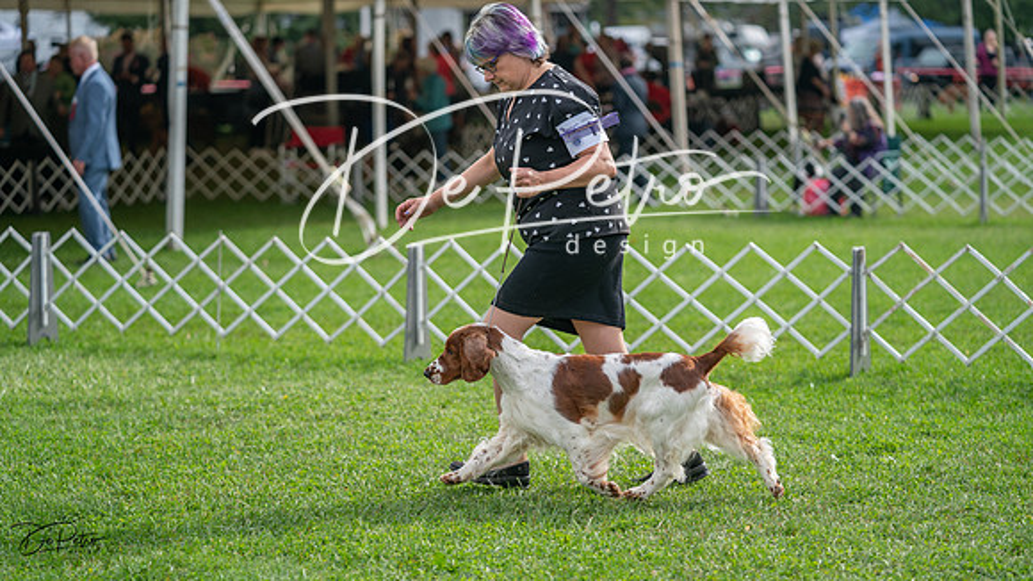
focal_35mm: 102
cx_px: 516
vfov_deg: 11.9
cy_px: 290
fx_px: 2782
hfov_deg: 21.0
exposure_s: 1/1000
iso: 100
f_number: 2.8
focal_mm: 97
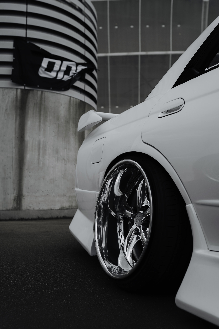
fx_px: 319
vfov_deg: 54.4
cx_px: 110
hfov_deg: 37.9
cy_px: 164
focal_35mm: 35
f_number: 4
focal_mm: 35
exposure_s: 1/50
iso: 50
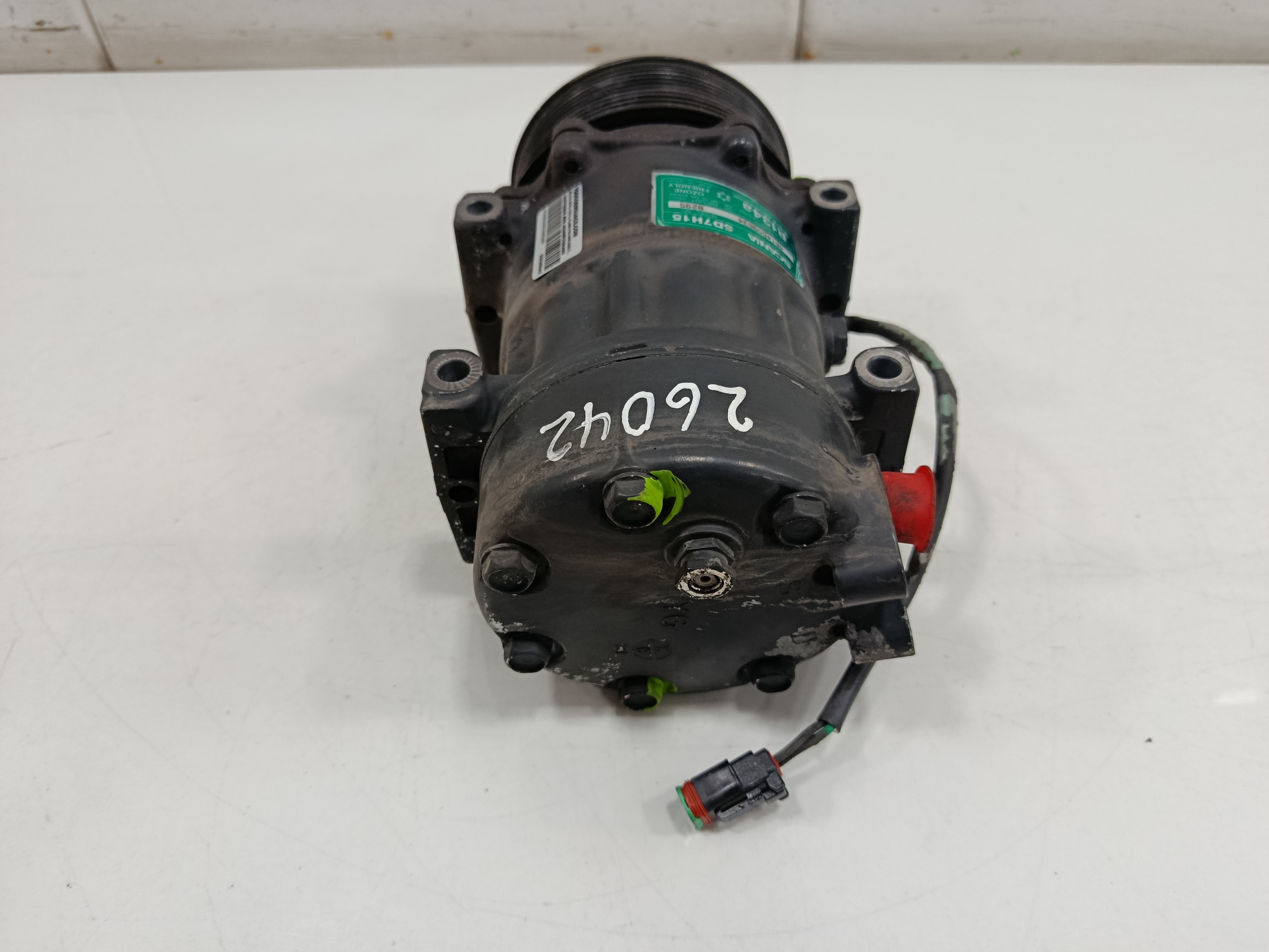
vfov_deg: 56.8
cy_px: 476
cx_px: 634
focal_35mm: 24
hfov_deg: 71.6
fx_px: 880
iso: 1008
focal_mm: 5.24
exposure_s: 1/100
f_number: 1.7
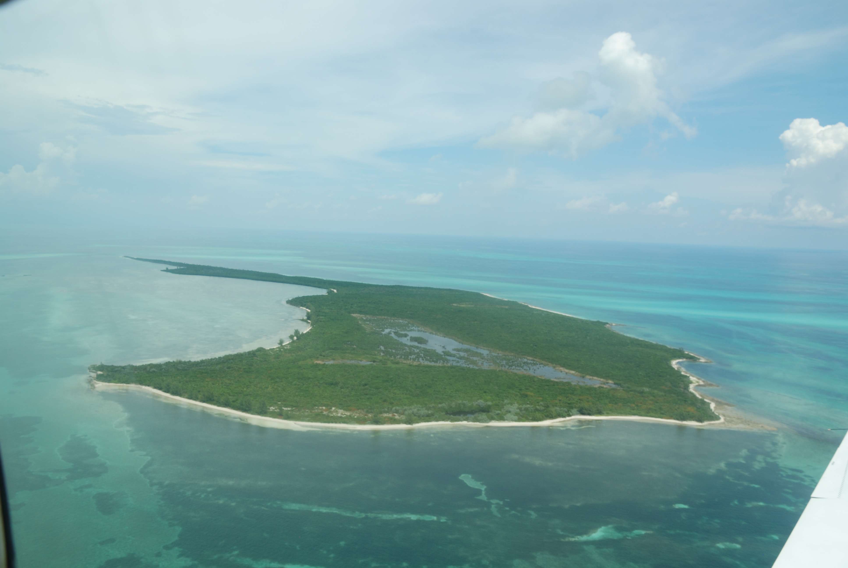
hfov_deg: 61.9
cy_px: 284
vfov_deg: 43.7
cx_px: 424
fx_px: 708
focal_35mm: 30
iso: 100
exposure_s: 1/250
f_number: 8
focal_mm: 20
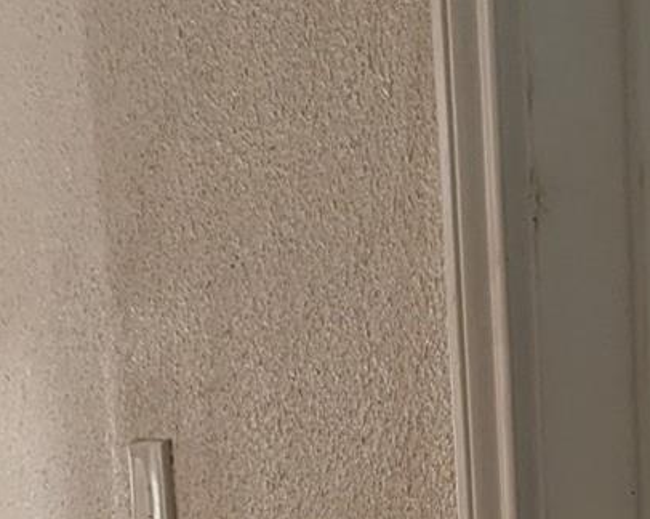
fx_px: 2268
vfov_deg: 11.5
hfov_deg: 15.1
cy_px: 1099
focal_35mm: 118
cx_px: 964
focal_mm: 6.81
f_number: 1.85
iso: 227
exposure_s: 1/120
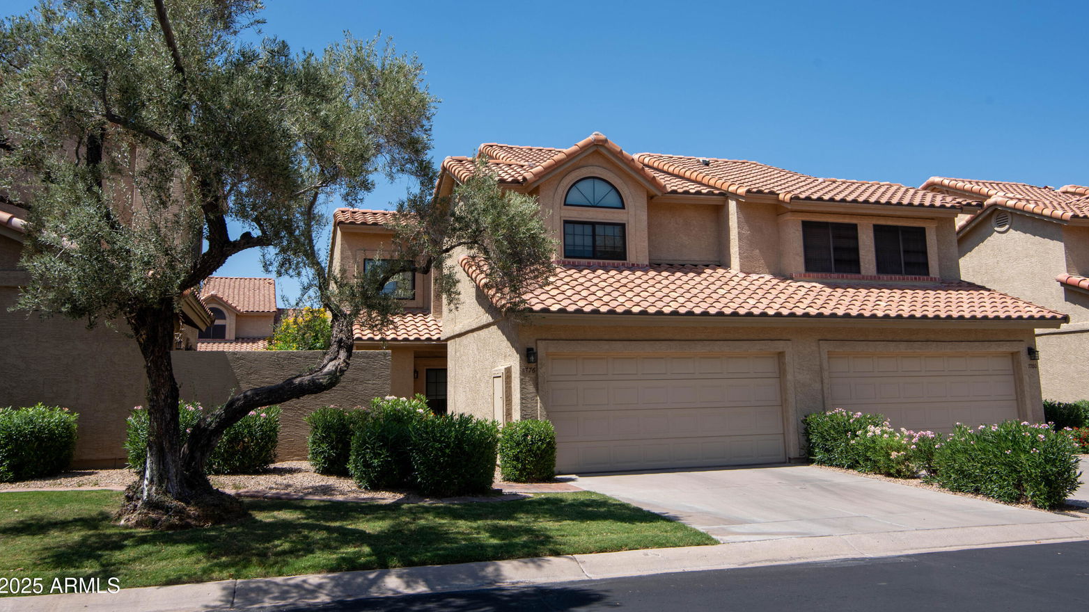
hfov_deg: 64.3
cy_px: 249
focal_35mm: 30
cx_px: 552
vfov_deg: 38.8
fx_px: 866
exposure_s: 1/500
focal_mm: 28
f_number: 11
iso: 320
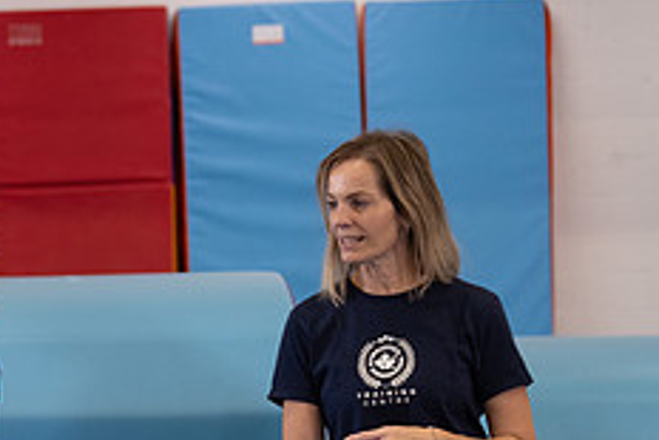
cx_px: 54
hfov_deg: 17.5
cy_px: 433
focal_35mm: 115
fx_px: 2106
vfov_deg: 11.8
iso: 1600
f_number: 3.5
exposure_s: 1/320
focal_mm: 46
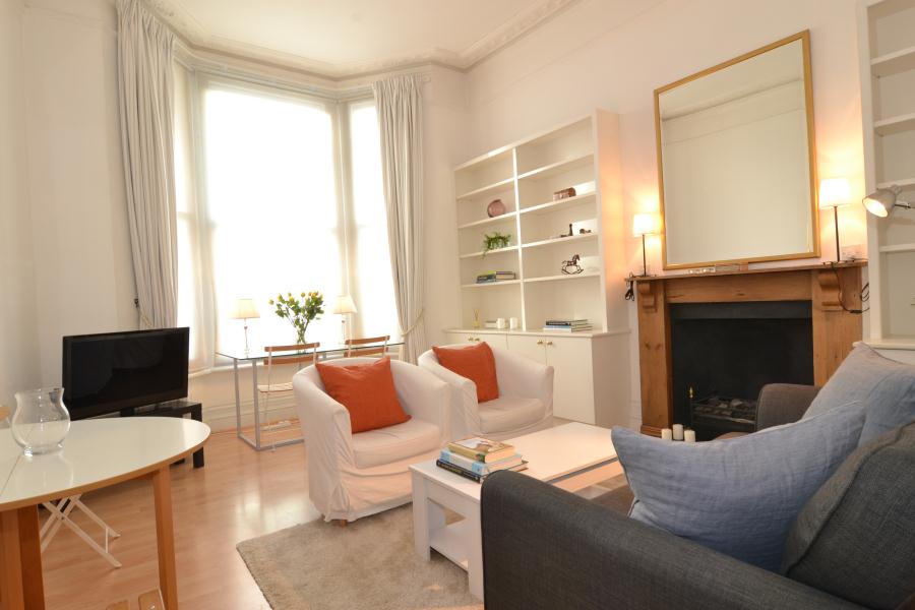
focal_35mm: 18
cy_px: 305
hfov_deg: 90.0
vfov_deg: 67.4
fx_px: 457
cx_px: 458
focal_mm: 12
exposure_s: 1/4
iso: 400
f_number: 10
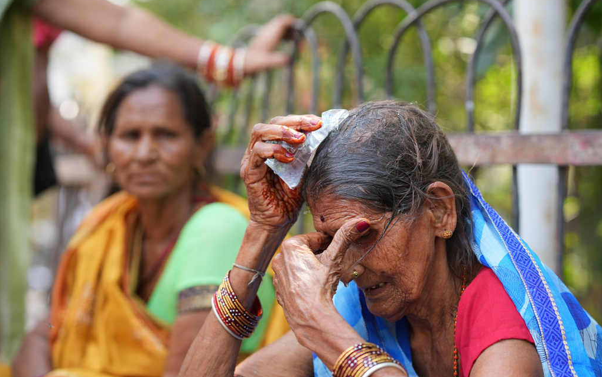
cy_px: 198
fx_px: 1427
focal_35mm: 87
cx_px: 301
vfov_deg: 15.0
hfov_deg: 23.8
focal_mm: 85
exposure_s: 1/500
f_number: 2.5
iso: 250
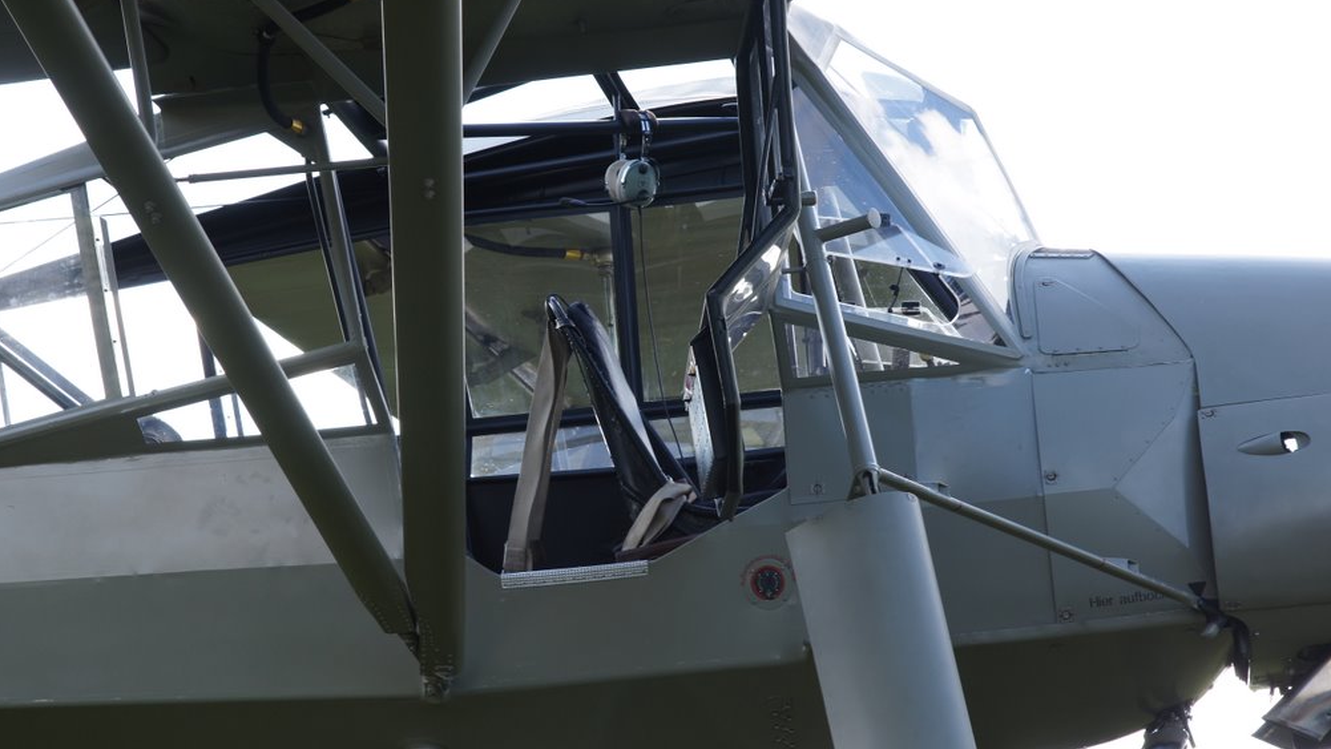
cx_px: 665
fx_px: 3353
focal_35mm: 95
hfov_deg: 22.5
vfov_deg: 12.7
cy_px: 367
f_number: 9
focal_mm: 60
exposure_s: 1/40
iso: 100
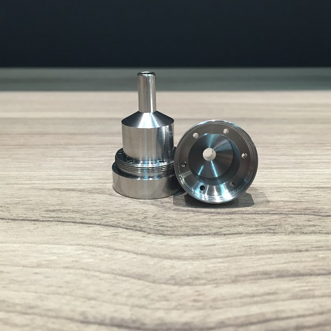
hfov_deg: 47.2
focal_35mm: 35
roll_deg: -0.1
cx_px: 180
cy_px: 163
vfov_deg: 47.2
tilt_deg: -20.0
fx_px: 379
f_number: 2.2
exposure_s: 1/33
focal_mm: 4.15
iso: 100
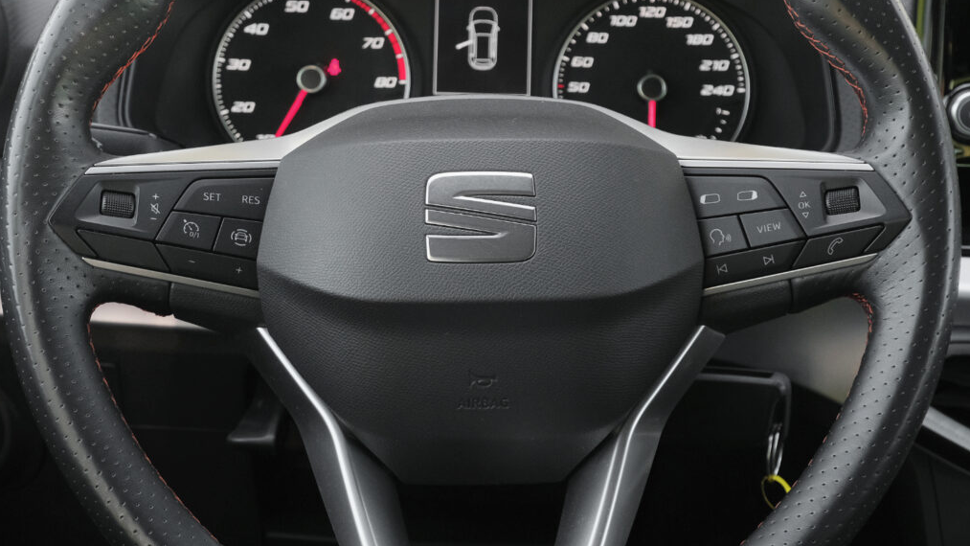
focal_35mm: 72
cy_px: 253
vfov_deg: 16.8
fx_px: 1852
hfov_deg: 29.3
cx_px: 485
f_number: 7.1
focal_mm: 45
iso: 2000
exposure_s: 1/125
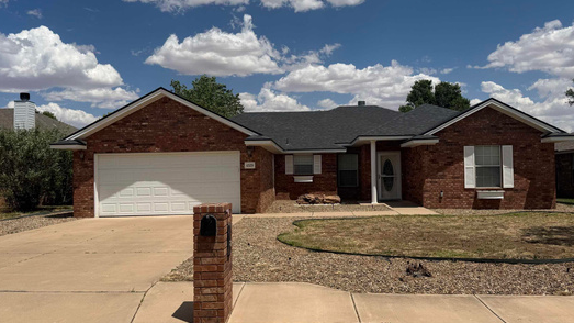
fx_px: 487
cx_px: 294
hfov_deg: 61.0
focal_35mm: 32
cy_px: 165
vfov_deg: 36.7
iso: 80
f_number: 1.78
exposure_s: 1/10309
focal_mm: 6.76
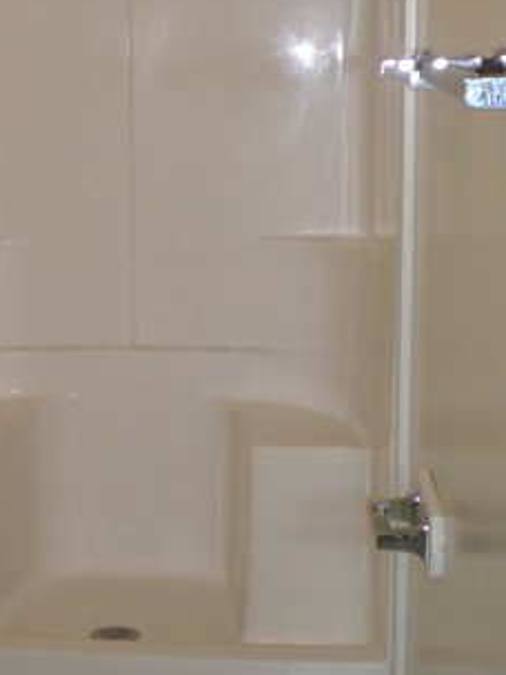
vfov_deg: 24.4
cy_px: 269
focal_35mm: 80
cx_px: 29
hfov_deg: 18.1
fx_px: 1559
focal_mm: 6.3
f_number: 3.1
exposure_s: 1/60
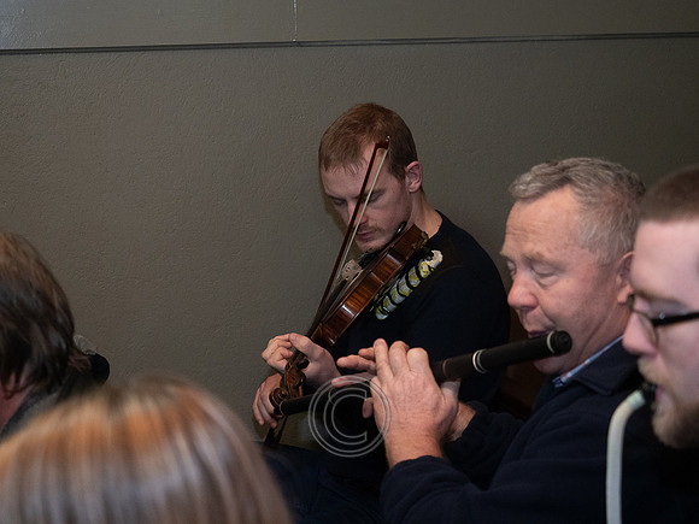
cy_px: 262
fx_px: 1615
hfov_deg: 24.4
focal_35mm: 80
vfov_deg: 18.4
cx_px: 350
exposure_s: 1/125
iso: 2500
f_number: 2.8
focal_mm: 40
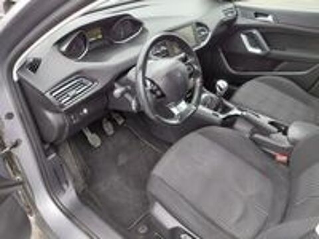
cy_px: 120
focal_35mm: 25
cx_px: 160
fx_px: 230
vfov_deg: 54.9
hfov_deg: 69.4
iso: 160
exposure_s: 1/120
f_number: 1.8
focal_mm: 4.69
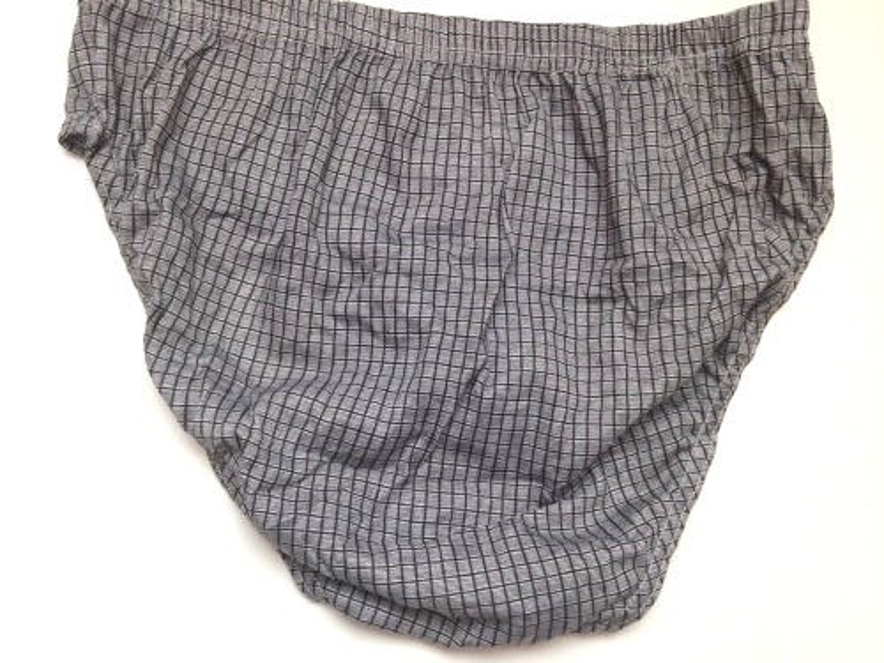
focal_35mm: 33
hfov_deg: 55.4
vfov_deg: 42.9
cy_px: 332
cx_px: 442
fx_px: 843
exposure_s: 1/40
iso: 64
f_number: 2.4
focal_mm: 4.12
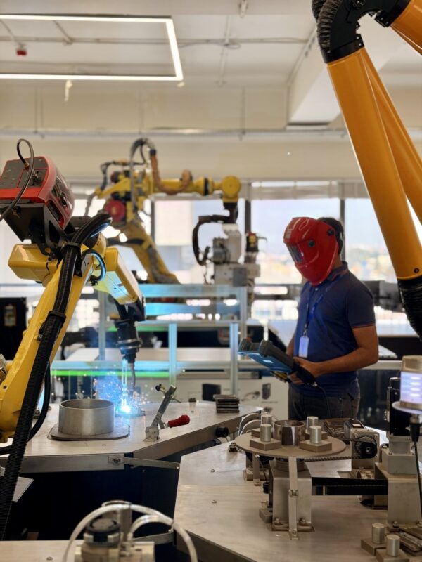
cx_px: 211
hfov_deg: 30.3
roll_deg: +0.5
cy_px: 281
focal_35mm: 48
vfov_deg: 39.7
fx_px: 780
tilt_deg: -1.8
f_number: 1.78
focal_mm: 6.76
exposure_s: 1/233
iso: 80
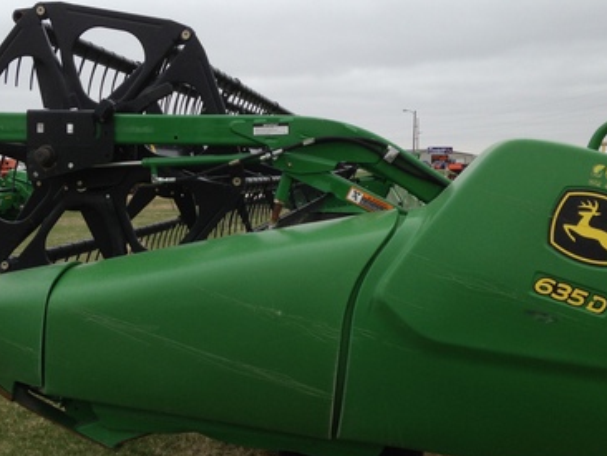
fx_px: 860
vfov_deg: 29.7
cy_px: 229
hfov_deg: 38.6
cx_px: 227
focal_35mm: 49
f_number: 2.4
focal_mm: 4.13
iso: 50
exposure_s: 1/441
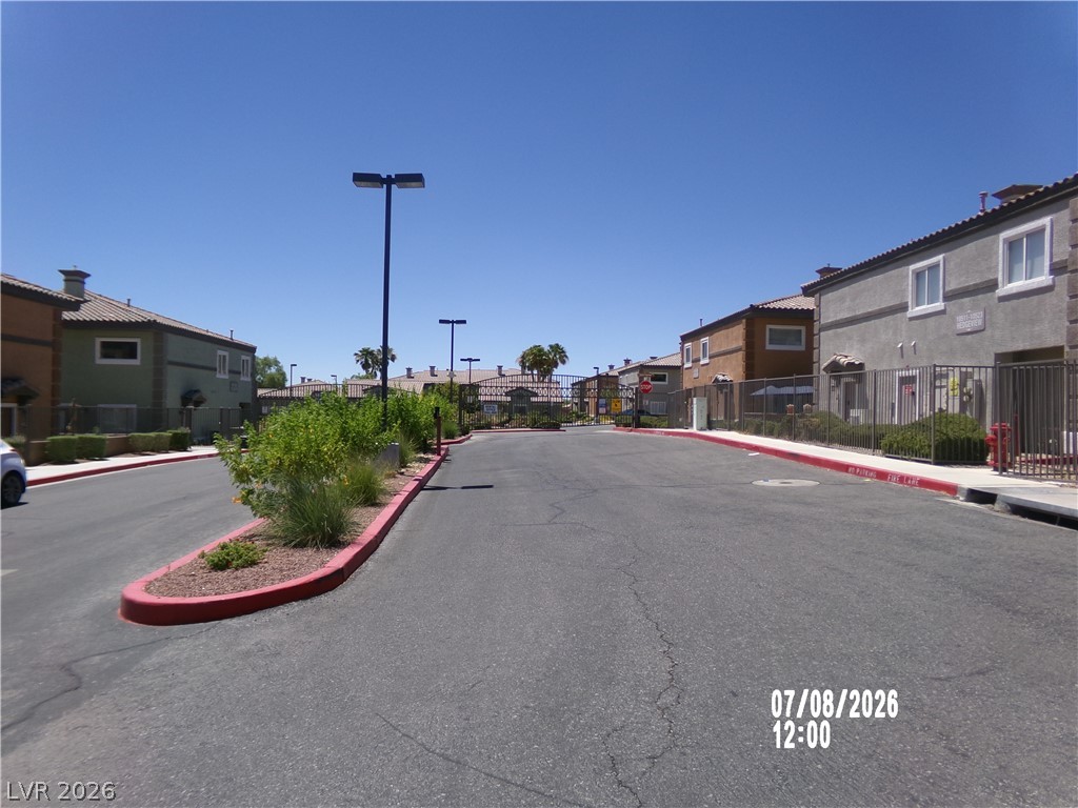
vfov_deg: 56.8
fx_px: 747
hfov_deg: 71.6
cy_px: 404
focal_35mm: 24
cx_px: 539
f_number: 3.7
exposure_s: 1/900
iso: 100
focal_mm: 4.3
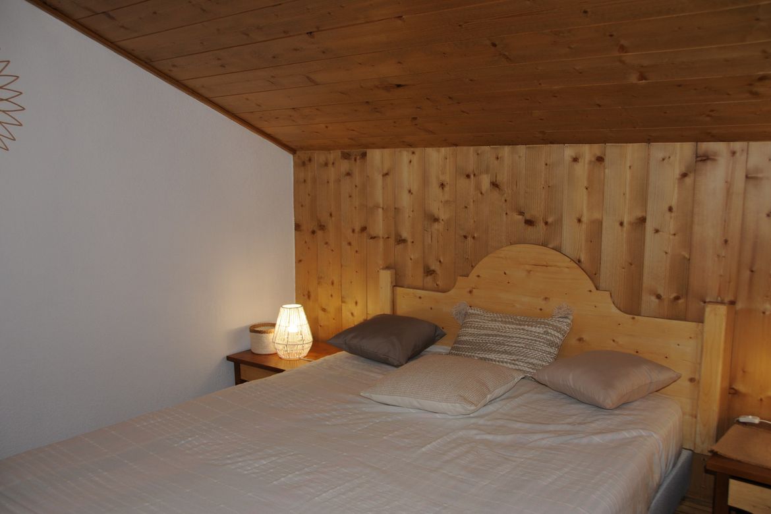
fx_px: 642
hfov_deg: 61.9
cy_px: 257
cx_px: 386
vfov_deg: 43.6
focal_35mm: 30
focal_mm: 20
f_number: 3.5
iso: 200
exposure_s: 1/60
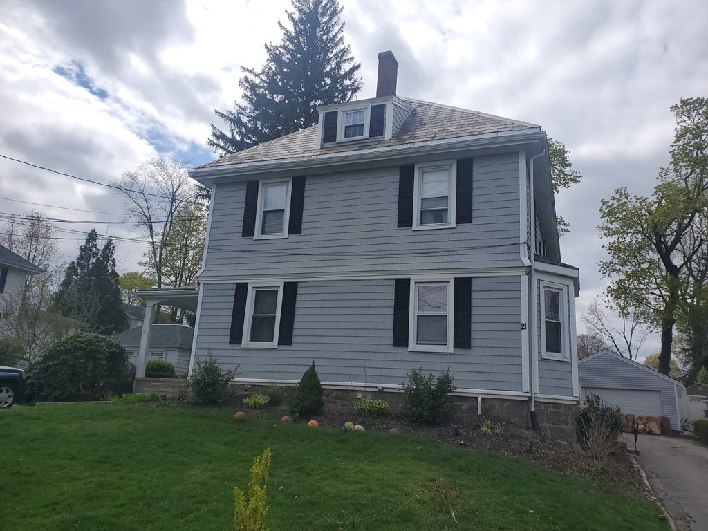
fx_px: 532
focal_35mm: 26
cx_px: 354
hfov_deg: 67.3
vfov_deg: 53.1
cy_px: 266
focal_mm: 4.3
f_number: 2.4
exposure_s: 1/3160
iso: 50
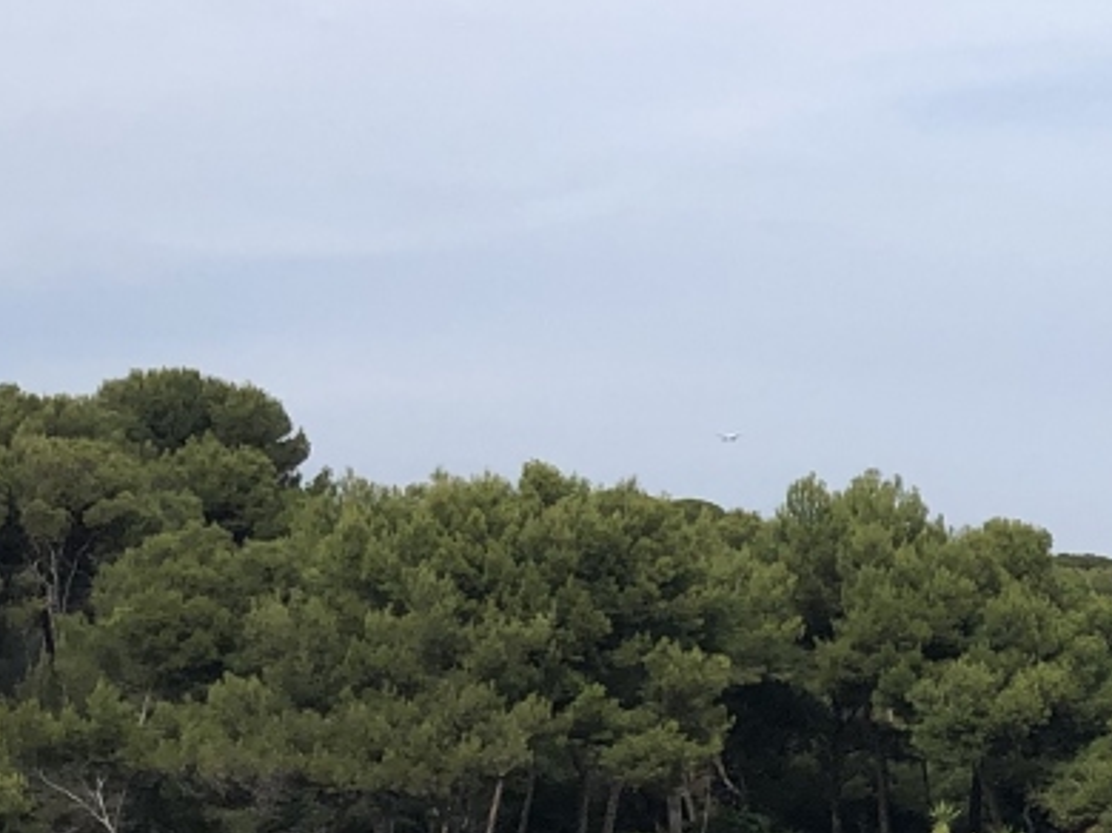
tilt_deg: +5.9
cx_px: 1742
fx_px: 3692
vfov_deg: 12.9
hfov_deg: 15.6
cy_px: 536
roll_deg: -0.6
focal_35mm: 115
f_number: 1.8
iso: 25
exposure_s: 1/3436
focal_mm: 3.99
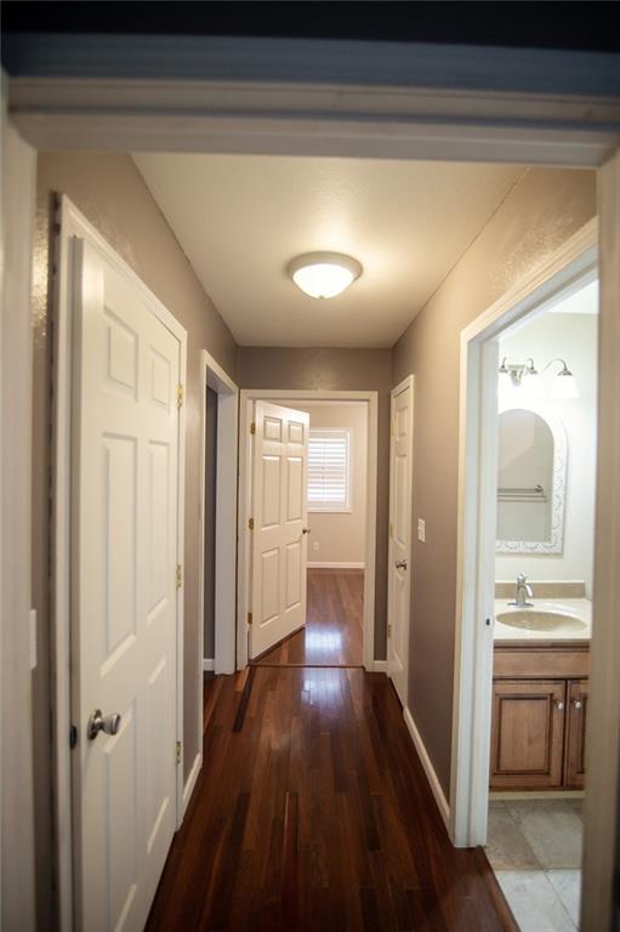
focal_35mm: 16
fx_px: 414
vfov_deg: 96.8
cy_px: 466
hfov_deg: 73.7
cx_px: 310
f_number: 2.8
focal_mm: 16
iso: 400
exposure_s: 1/100
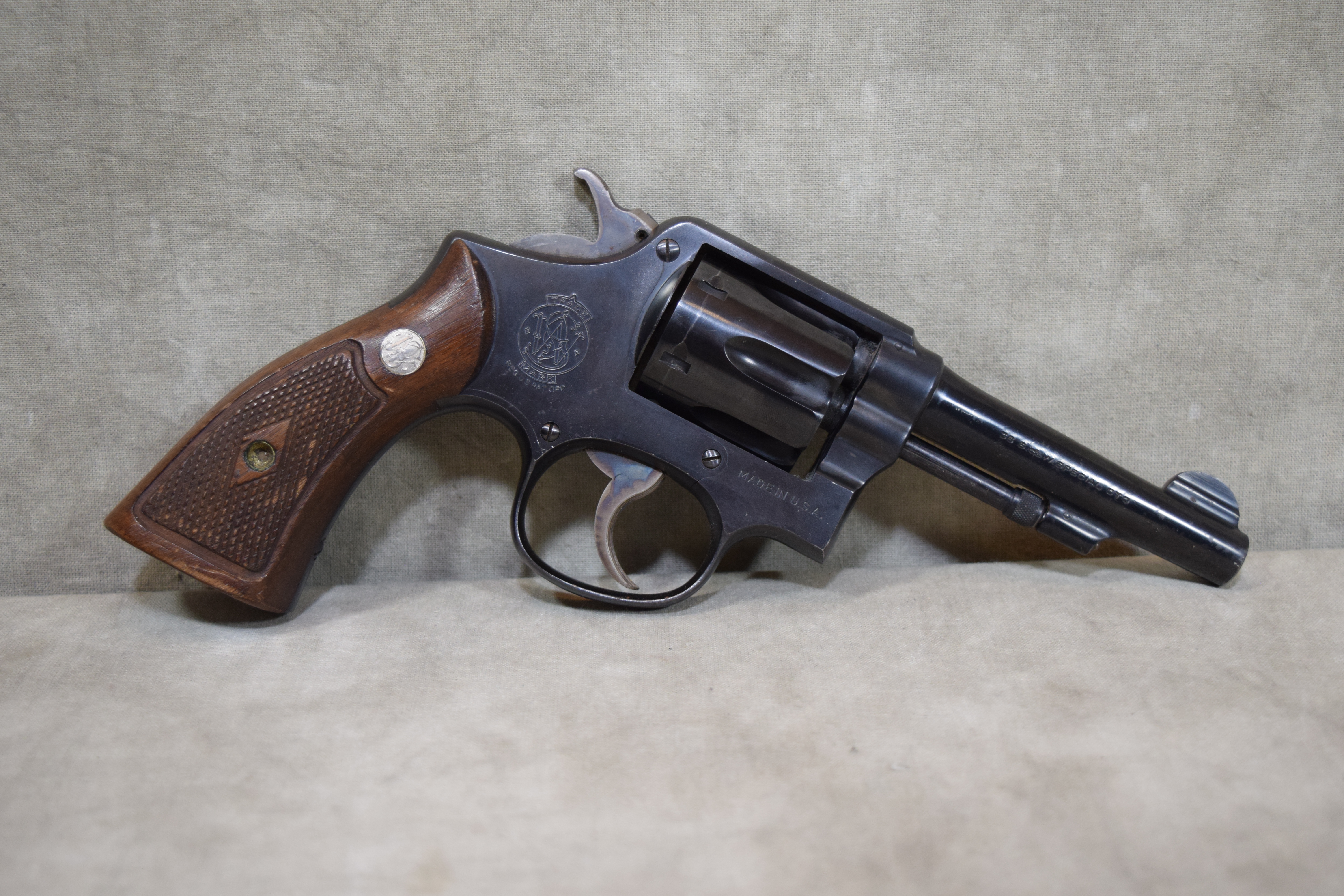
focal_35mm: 46
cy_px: 448
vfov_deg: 28.9
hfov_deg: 42.3
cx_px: 672
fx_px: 1736
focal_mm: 31
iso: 1000
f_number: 4.2
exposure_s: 1/160
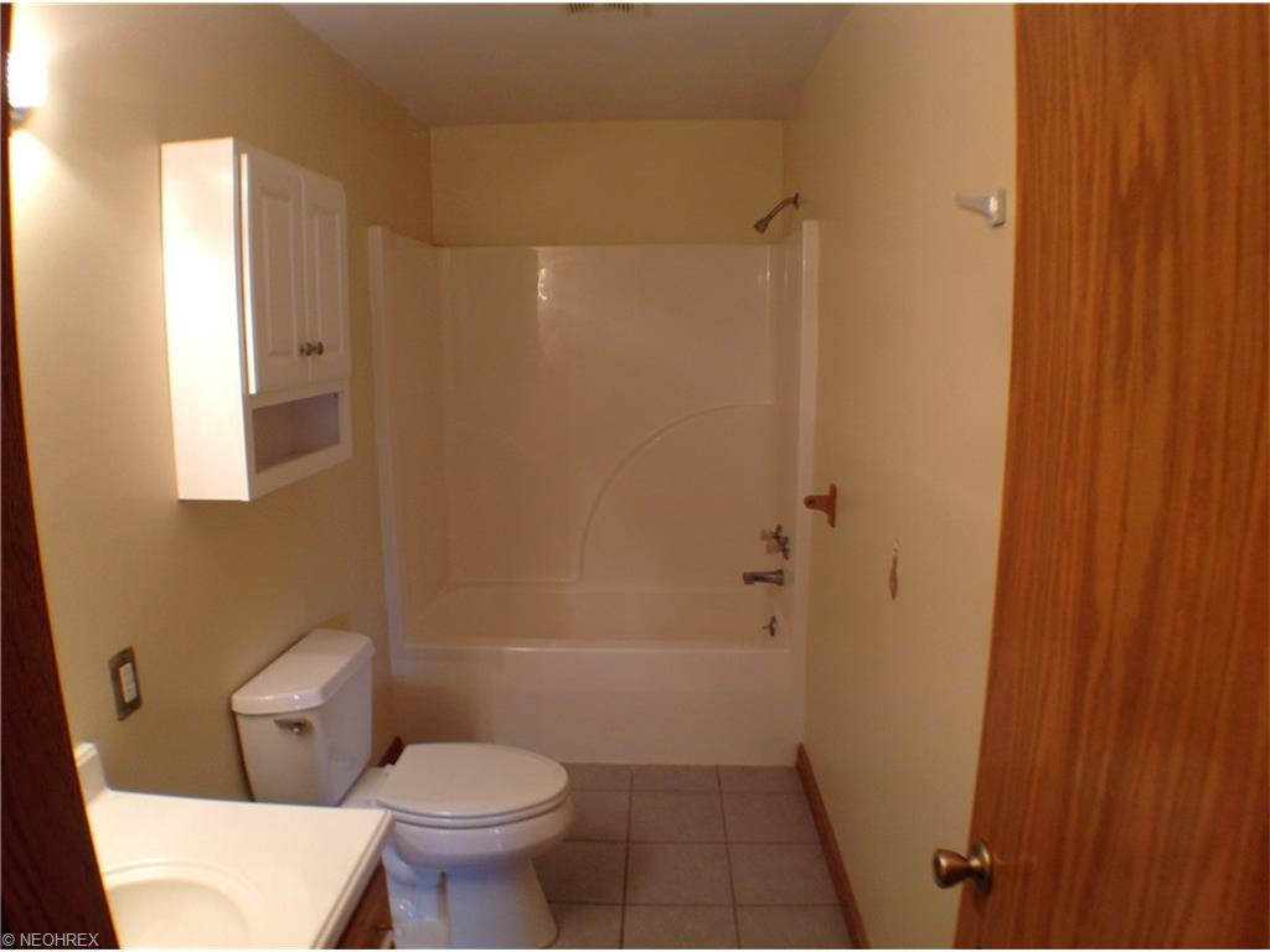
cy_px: 476
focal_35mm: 35
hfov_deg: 52.6
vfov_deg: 40.7
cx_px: 635
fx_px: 1284
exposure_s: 1/15
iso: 50
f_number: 2.4
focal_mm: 4.28
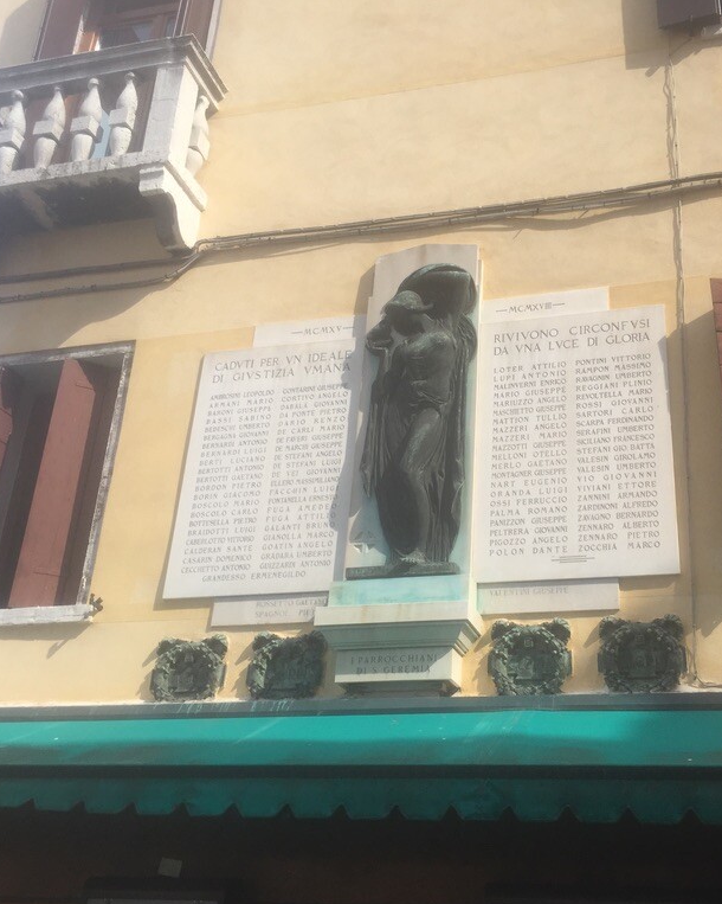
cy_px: 453
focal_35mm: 38
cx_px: 484
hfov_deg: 38.7
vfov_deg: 47.9
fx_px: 1015
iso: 32
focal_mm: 4.15
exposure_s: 1/1364
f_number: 2.2
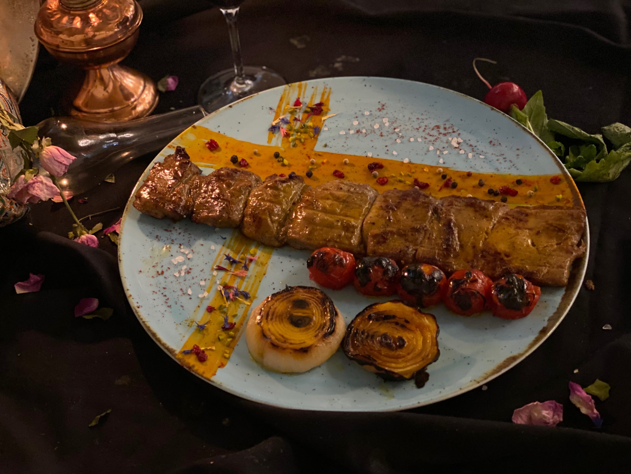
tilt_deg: -44.6
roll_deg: +4.9
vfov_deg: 28.0
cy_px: 237
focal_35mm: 52
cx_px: 316
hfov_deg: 36.8
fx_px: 948
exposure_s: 1/14
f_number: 2
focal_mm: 6
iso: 640
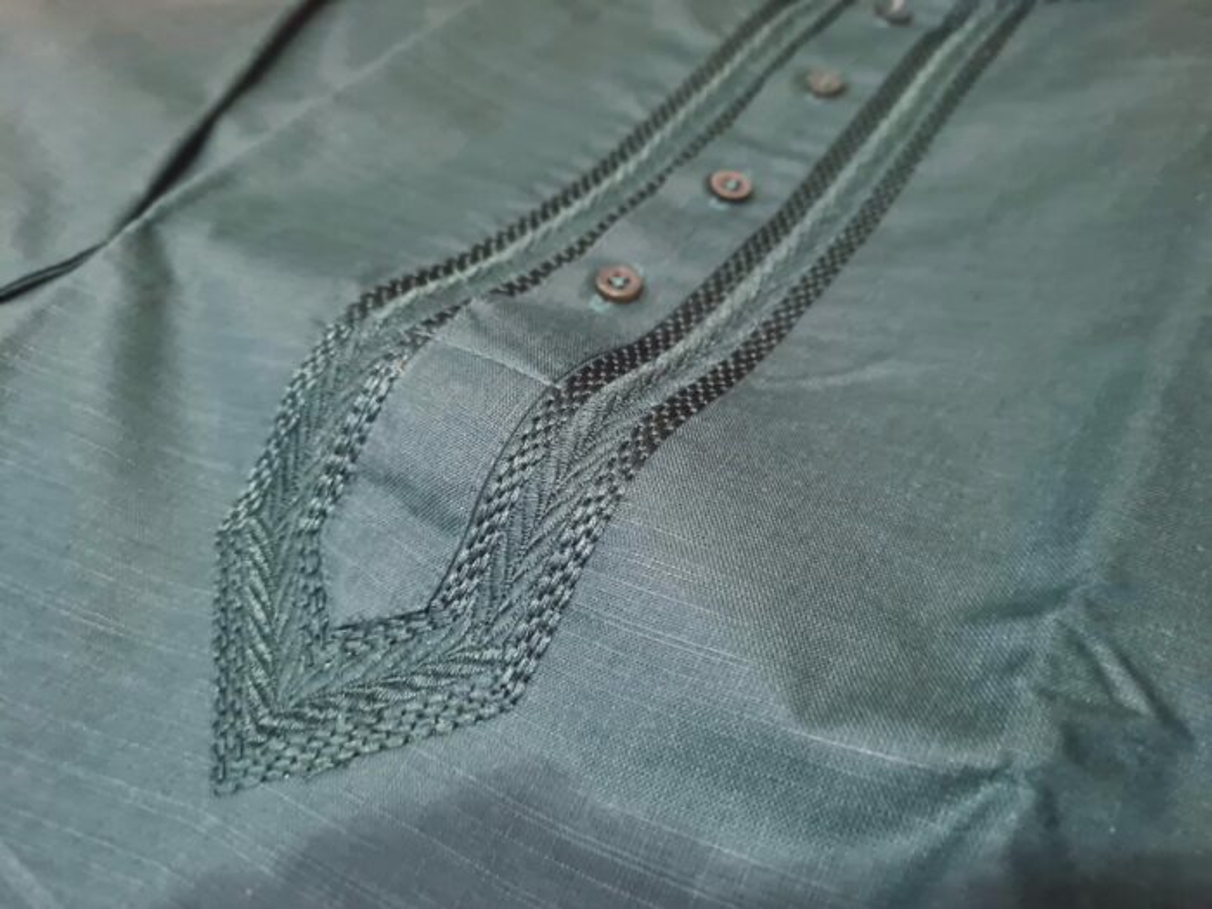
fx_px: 910
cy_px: 454
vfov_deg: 53.1
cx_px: 606
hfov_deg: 67.3
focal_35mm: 26
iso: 800
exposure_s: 1/24
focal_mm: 5.4
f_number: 1.8
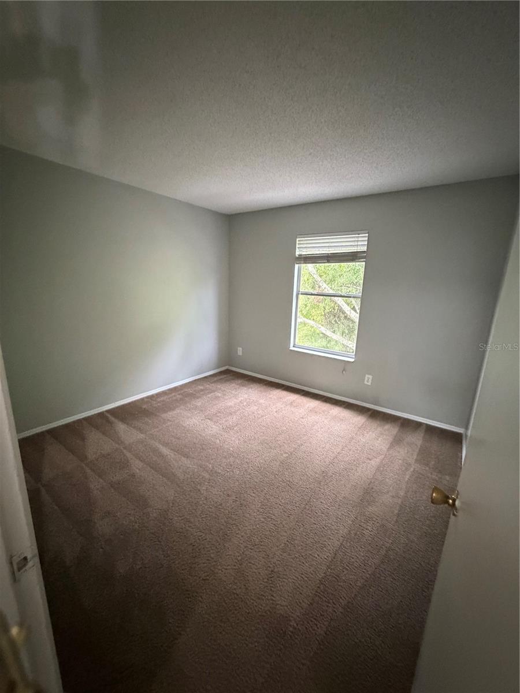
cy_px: 346
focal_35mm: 14
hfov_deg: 85.7
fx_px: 280
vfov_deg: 102.1
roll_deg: -1.5
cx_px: 260
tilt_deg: -10.3
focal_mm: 2.22
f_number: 2.2
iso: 1000
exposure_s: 1/40
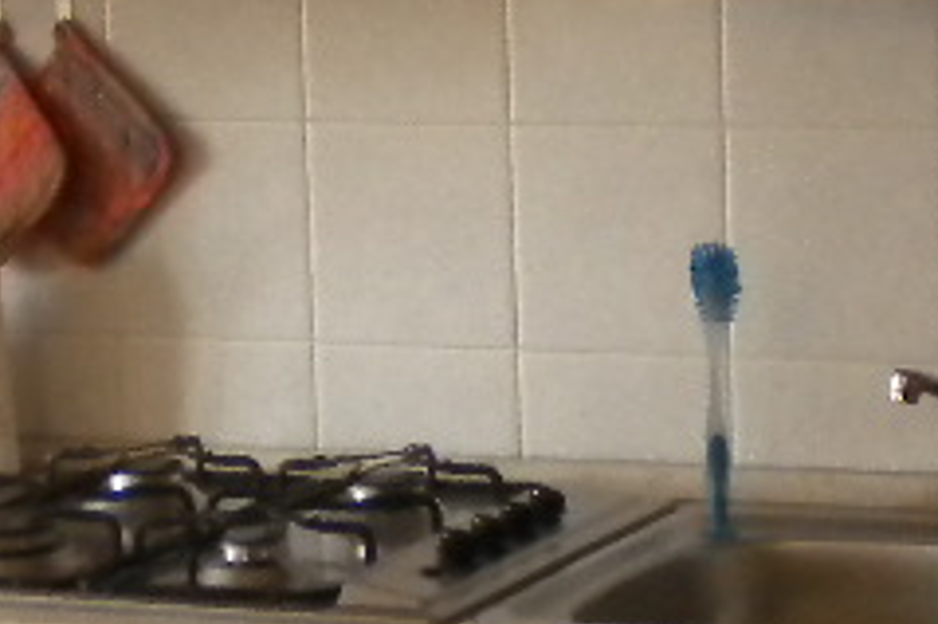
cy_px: 302
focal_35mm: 156
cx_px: 616
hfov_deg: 13.2
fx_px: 4062
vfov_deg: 8.8
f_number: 3.1
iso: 400
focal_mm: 6.3
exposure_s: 1/44.2
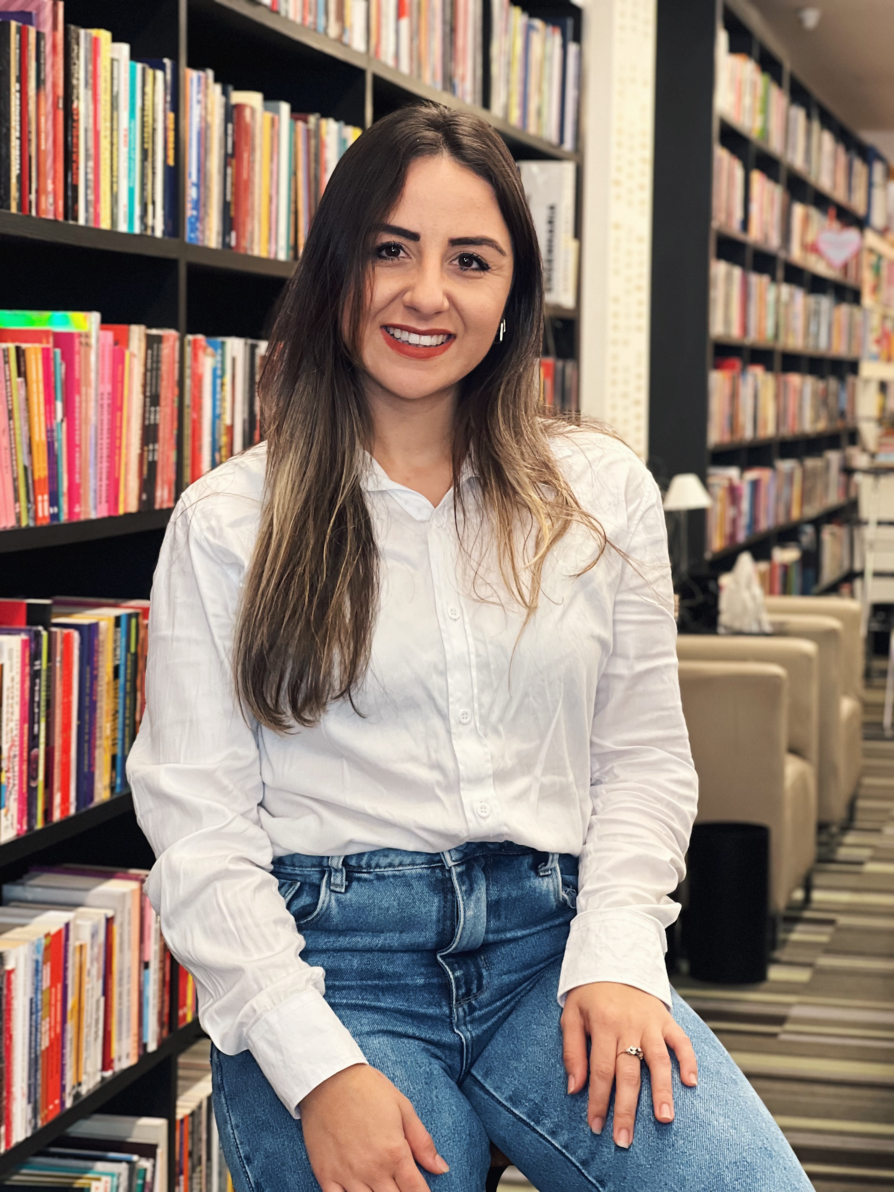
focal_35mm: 77
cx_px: 447
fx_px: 2651
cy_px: 596
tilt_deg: -4.1
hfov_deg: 19.1
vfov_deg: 25.3
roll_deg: -0.9
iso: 250
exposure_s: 1/40
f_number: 2.8
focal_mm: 9
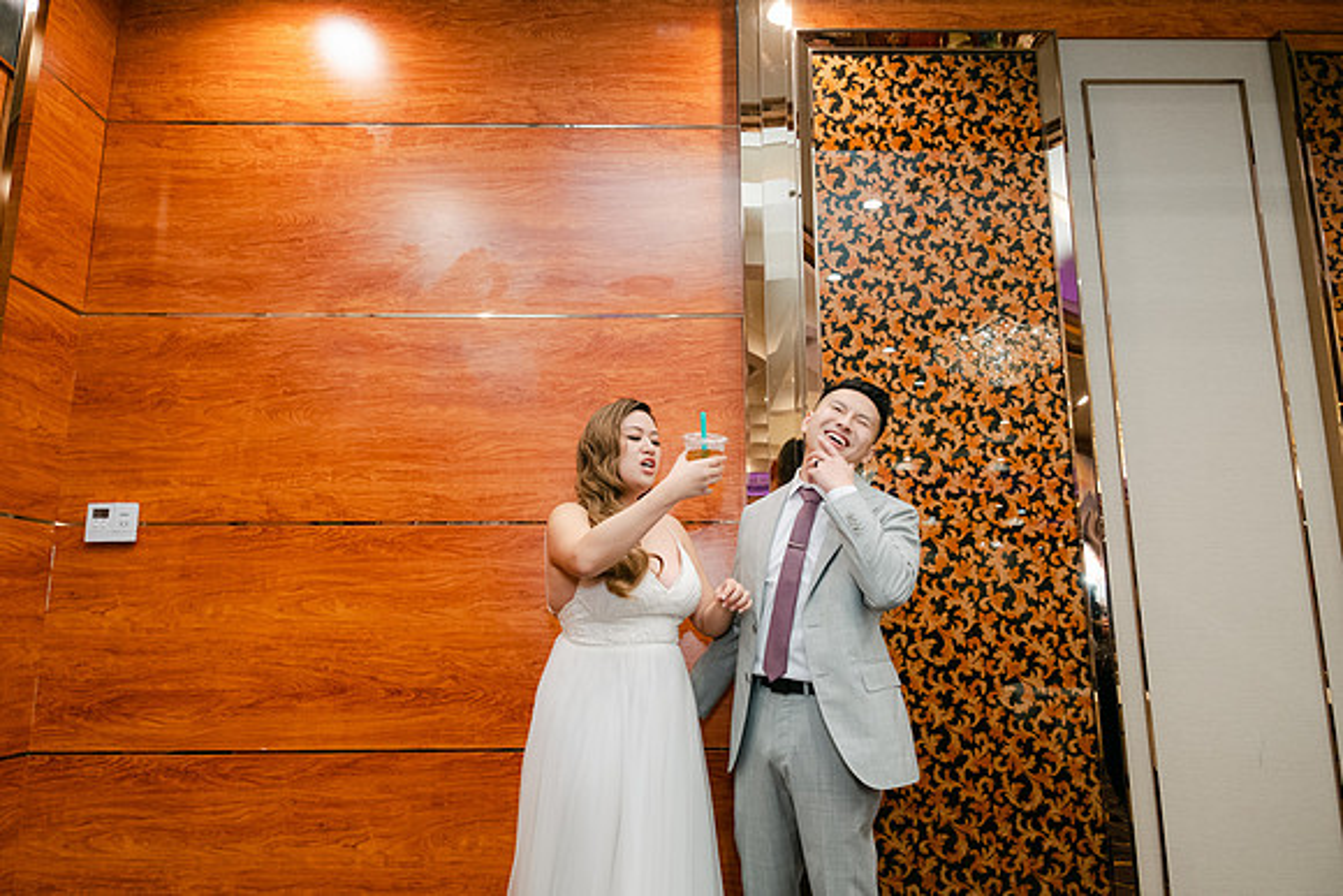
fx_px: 913
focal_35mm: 24
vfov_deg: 52.3
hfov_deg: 72.6
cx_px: 672
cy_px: 448
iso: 800
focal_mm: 16
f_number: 2.8
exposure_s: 1/125
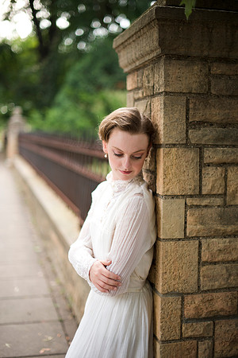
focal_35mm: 50
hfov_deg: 27.0
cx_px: 119
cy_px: 179
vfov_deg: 39.6
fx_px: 496
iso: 200
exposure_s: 1/500
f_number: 1.6
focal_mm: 50
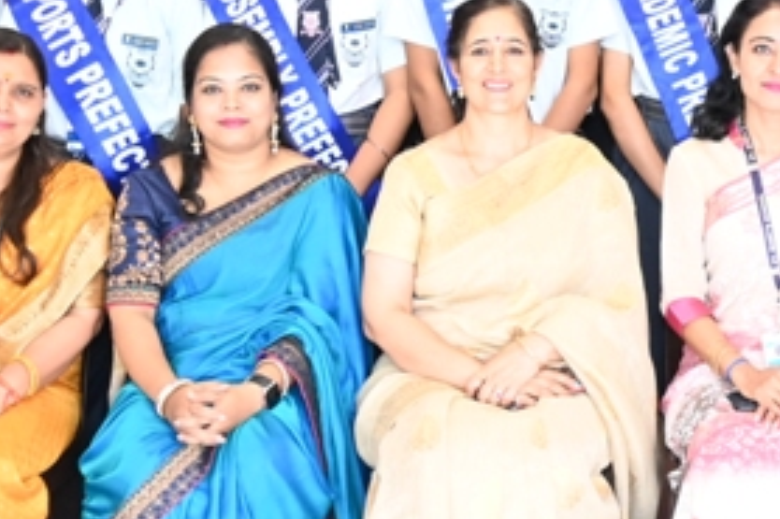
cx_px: 760
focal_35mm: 108
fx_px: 2337
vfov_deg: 12.7
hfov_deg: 18.5
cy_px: 173
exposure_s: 1/160
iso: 800
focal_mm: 19.5
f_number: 3.8
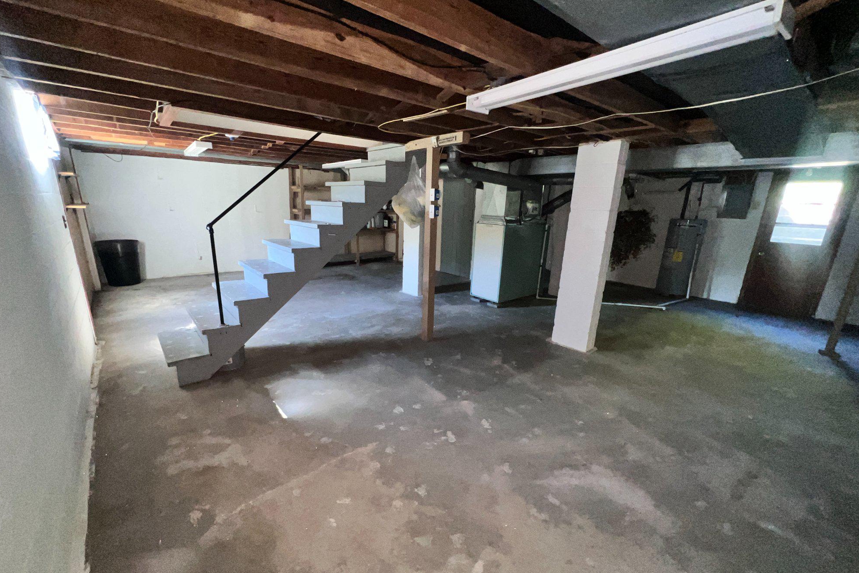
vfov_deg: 81.2
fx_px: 334
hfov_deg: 104.2
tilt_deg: -16.5
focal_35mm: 14
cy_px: 299
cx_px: 419
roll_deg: -1.5
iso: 200
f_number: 1.8
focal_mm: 1.57
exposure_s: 1/60
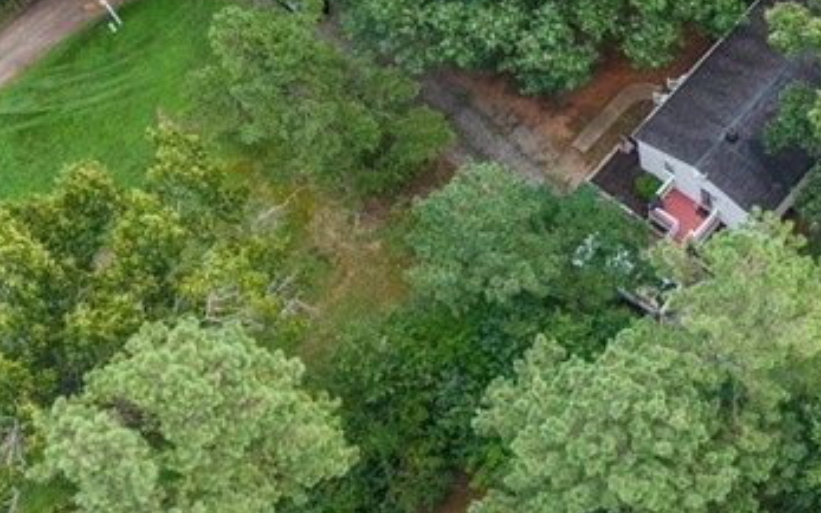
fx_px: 1678
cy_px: 97
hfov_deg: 26.4
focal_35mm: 75
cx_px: 769
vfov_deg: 17.2
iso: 100
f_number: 1.8
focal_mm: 8.67
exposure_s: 1/320
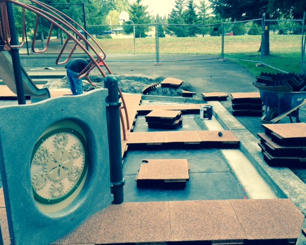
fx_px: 317
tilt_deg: -17.4
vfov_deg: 42.2
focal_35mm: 35
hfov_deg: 51.5
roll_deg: -0.5
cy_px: 121
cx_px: 163
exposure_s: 1/175
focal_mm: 4.12
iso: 50
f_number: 2.4
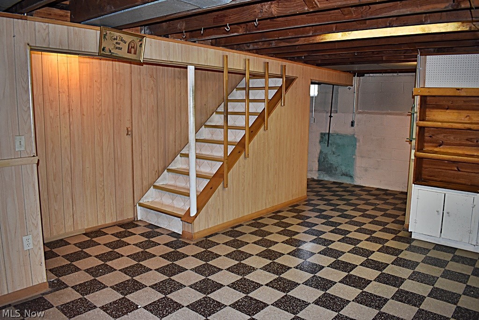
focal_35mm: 27
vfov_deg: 47.9
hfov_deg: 67.4
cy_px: 160
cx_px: 240
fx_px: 359
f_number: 3.5
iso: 1250
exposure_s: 1/125
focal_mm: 18
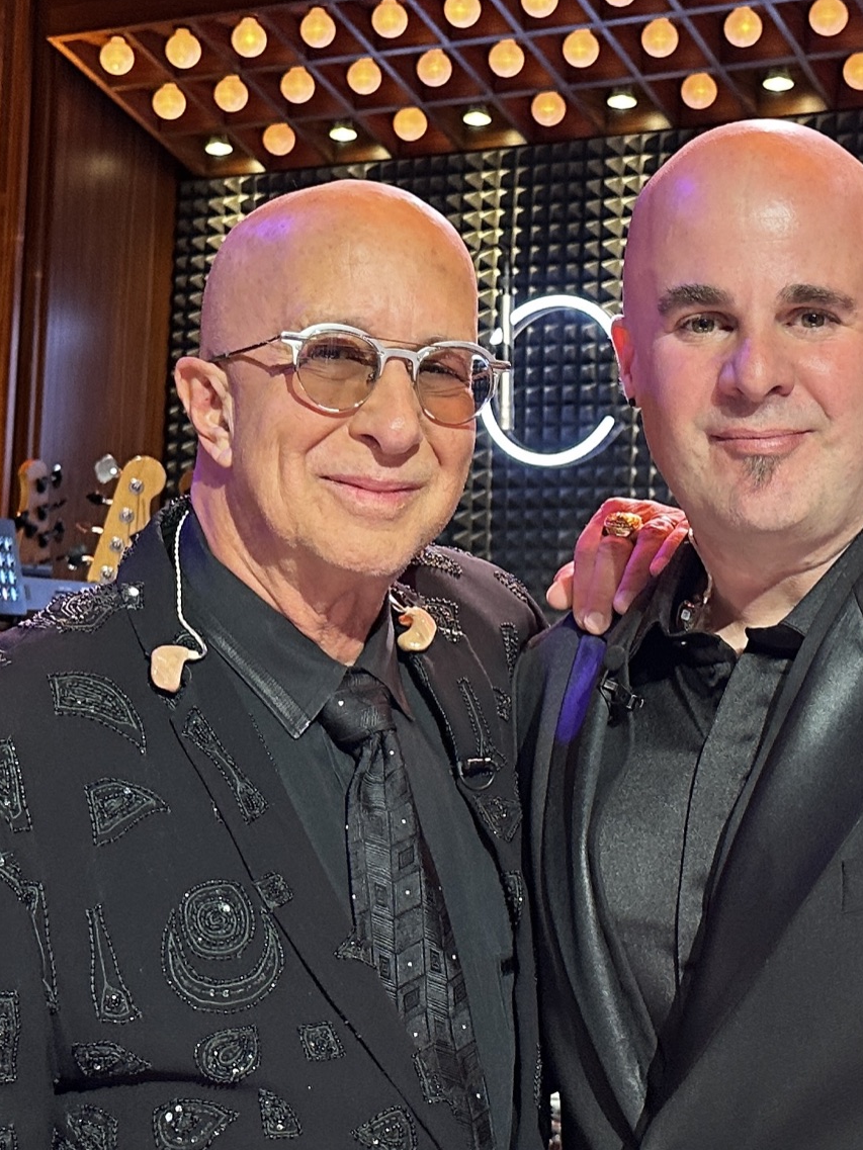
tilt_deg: +4.6
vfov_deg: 49.0
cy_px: 555
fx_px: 1263
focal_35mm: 38
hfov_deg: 37.5
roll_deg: -2.3
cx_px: 537
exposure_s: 1/60
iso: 200
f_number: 1.78
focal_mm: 6.86
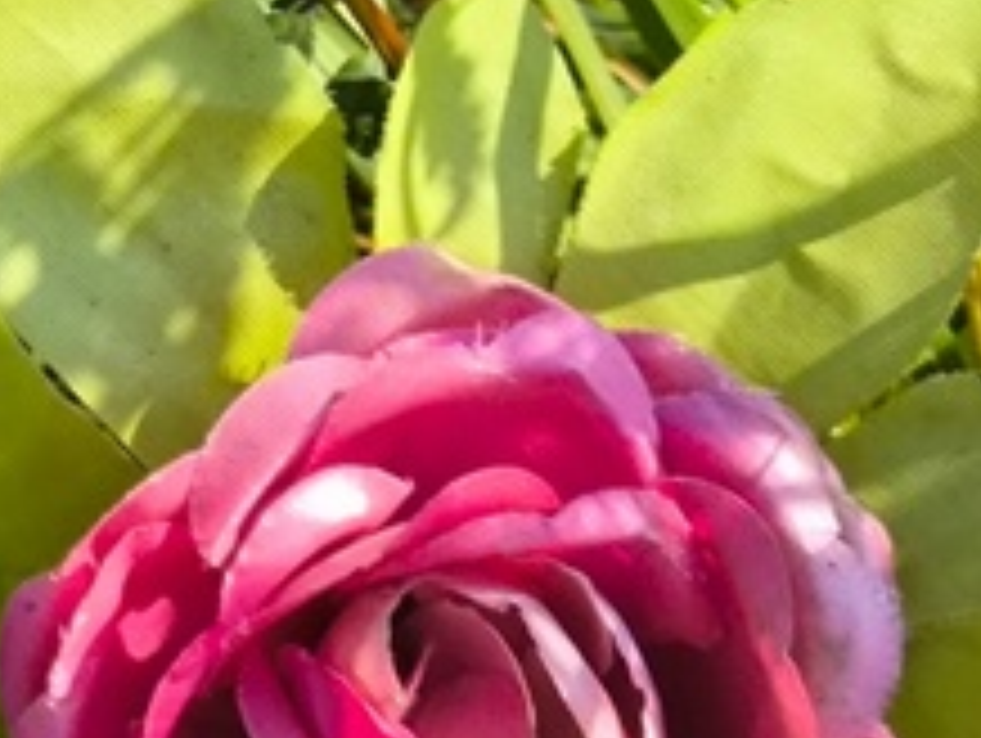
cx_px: -452
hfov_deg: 10.5
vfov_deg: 8.1
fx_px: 5192
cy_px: -112
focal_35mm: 183
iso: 50
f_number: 1.7
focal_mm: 4.71
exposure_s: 1/954
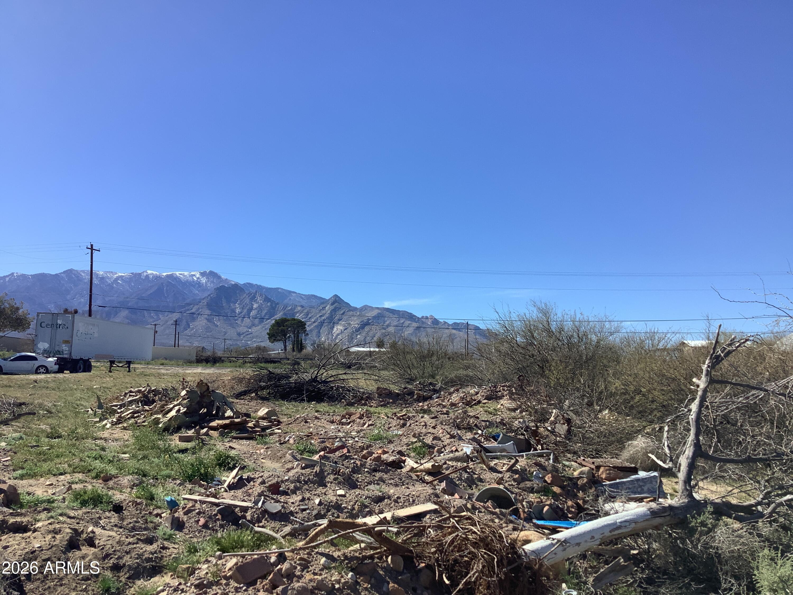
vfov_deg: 45.4
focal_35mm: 31
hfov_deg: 58.4
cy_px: 298
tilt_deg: +6.1
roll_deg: +0.3
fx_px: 710
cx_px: 396
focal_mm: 3.3
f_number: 2.4
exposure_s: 1/1538
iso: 25
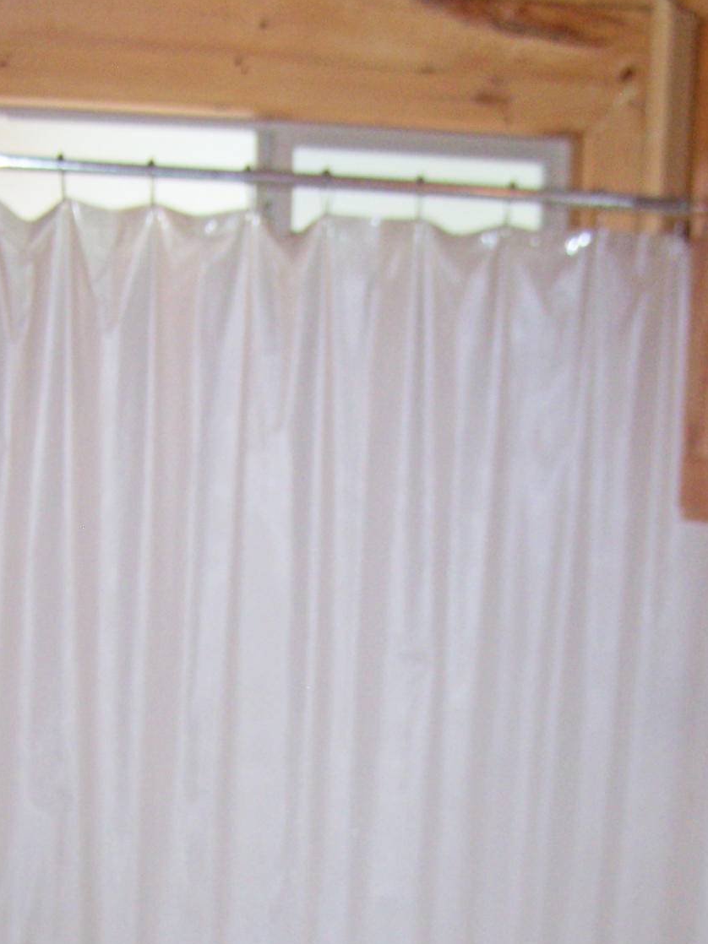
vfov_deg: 27.8
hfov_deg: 21.6
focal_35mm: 68
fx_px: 1855
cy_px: 799
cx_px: 292
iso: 80
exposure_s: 1/60
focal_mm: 6.3
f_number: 2.8
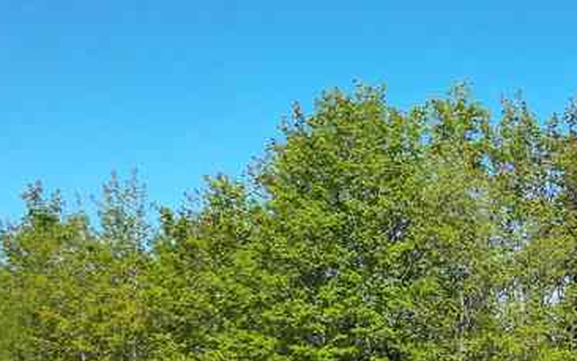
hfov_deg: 23.0
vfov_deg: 14.5
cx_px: 438
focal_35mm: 89
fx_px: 1400
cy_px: 352
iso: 100
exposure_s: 1/2000
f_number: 1.7
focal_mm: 6.72
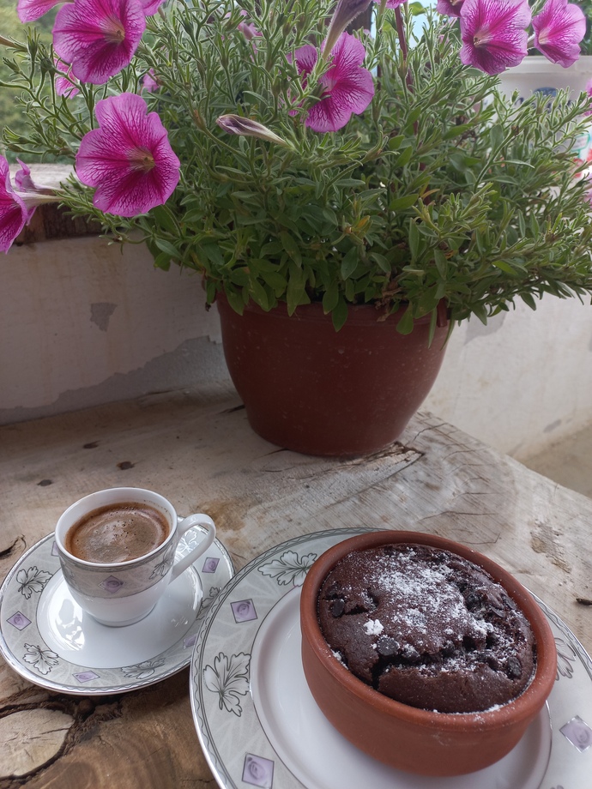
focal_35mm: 25
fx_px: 570
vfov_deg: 69.4
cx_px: 296
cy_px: 394
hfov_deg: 54.9
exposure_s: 1/100
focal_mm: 4.6
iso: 40
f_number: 1.8
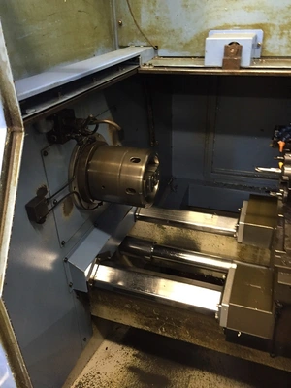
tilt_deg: -28.1
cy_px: 194
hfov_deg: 48.2
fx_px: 325
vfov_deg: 61.7
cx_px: 146
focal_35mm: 29
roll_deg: +2.8
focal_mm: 4.15
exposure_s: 1/17
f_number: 2.2
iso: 250
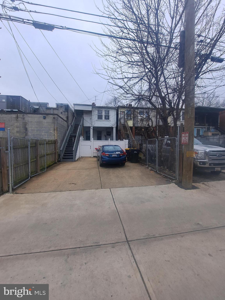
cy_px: 150
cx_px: 112
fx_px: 113
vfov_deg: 106.2
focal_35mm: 13
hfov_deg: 89.9
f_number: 2.2
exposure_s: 1/1119
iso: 40
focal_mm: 1.74
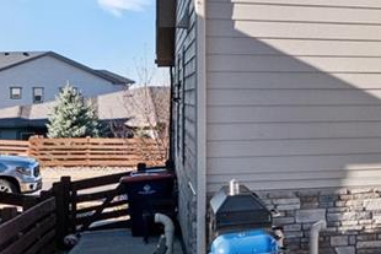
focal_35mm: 98
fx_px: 1038
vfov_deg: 14.0
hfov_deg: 16.1
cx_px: 762
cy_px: 85
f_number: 8
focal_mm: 19
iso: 800
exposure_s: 1/1250
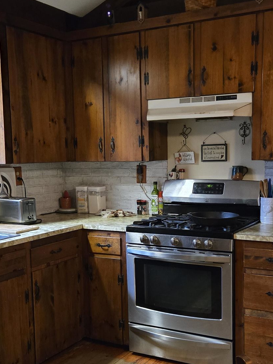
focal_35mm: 48
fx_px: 505
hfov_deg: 30.3
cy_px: 212
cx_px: 139
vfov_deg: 39.5
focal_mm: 5.4
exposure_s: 1/60
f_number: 1.8
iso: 1000
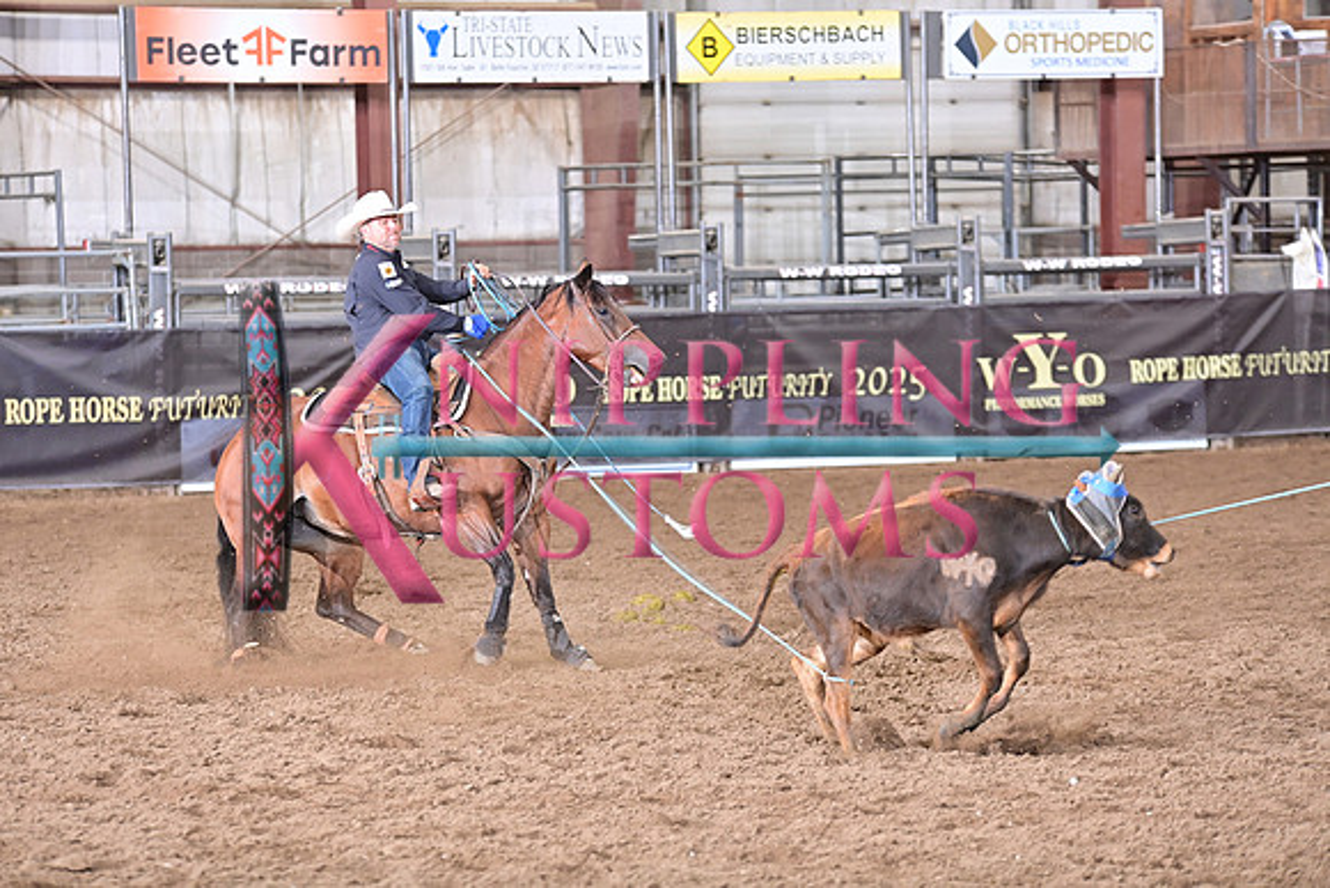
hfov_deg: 13.7
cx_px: 665
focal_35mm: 150
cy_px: 444
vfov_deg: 9.2
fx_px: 5543
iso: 2500
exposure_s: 1/250
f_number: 3.5
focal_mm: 150
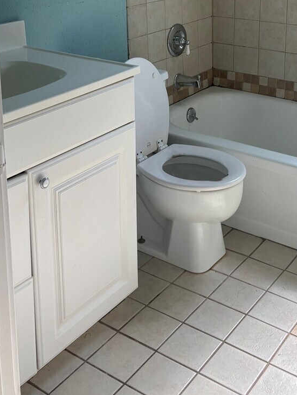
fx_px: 583
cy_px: 36
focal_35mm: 51
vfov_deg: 35.2
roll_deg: +0.1
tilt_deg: -11.8
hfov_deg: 28.5
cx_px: 168
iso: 50
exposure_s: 1/182
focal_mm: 5.96
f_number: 1.6
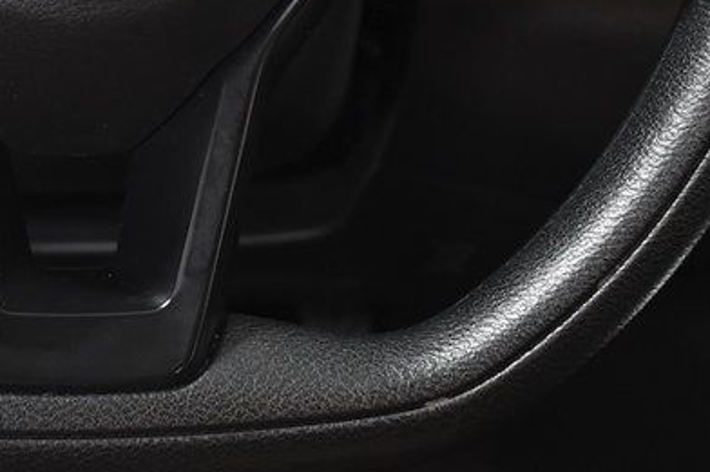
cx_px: 80
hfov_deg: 19.7
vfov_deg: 13.1
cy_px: -70
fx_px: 2011
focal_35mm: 102
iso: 2500
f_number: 4.5
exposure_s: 1/160
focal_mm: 26
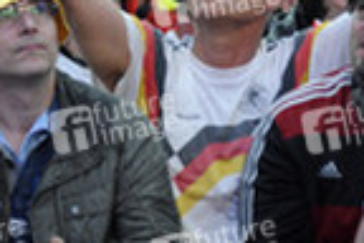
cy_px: -66
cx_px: 147
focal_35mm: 577
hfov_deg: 3.6
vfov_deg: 2.4
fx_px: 5834
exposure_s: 1/160
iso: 1000
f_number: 2.8
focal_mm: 185
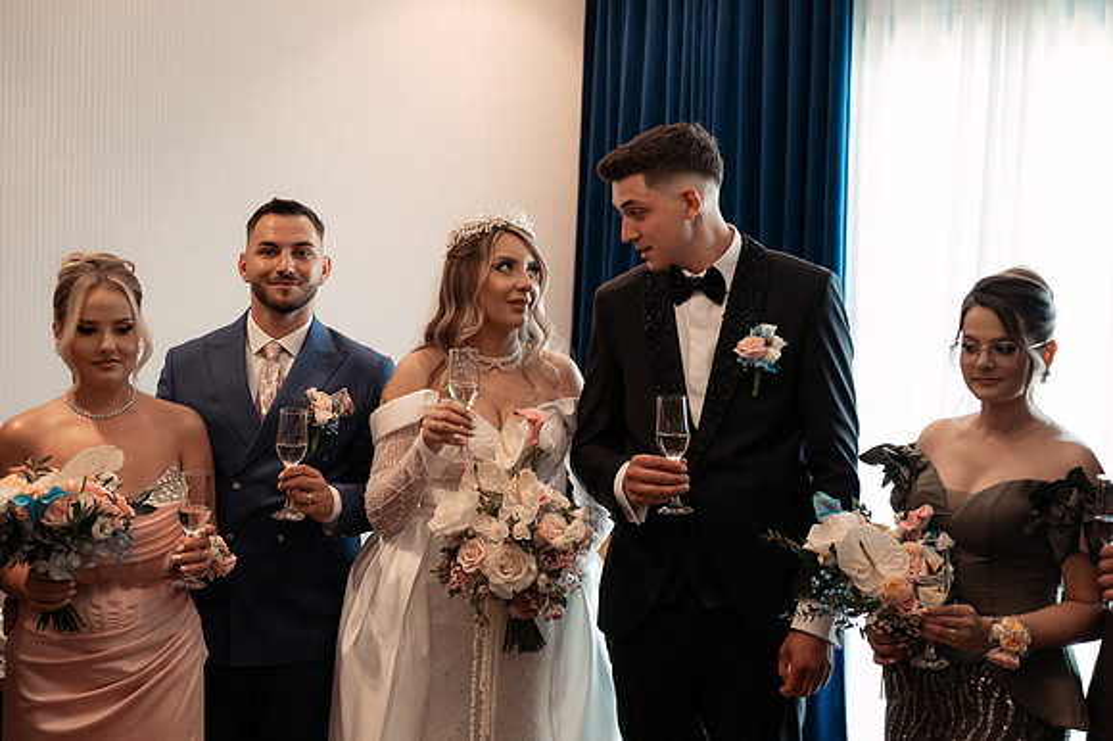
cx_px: 556
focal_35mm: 47
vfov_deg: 28.6
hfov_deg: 41.9
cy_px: 370
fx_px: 1452
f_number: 2.8
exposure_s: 1/200
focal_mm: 47
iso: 640
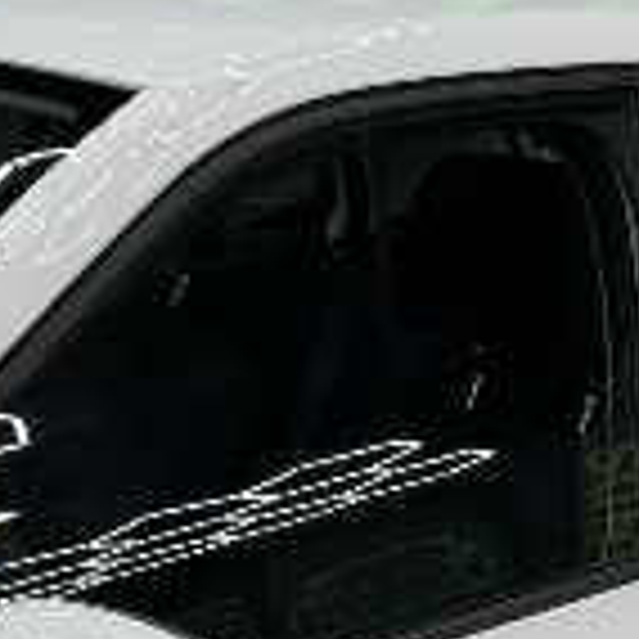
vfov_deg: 14.0
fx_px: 2590
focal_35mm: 124
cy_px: 432
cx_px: 441
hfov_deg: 14.0
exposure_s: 1/100
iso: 64
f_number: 1.78
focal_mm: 6.76
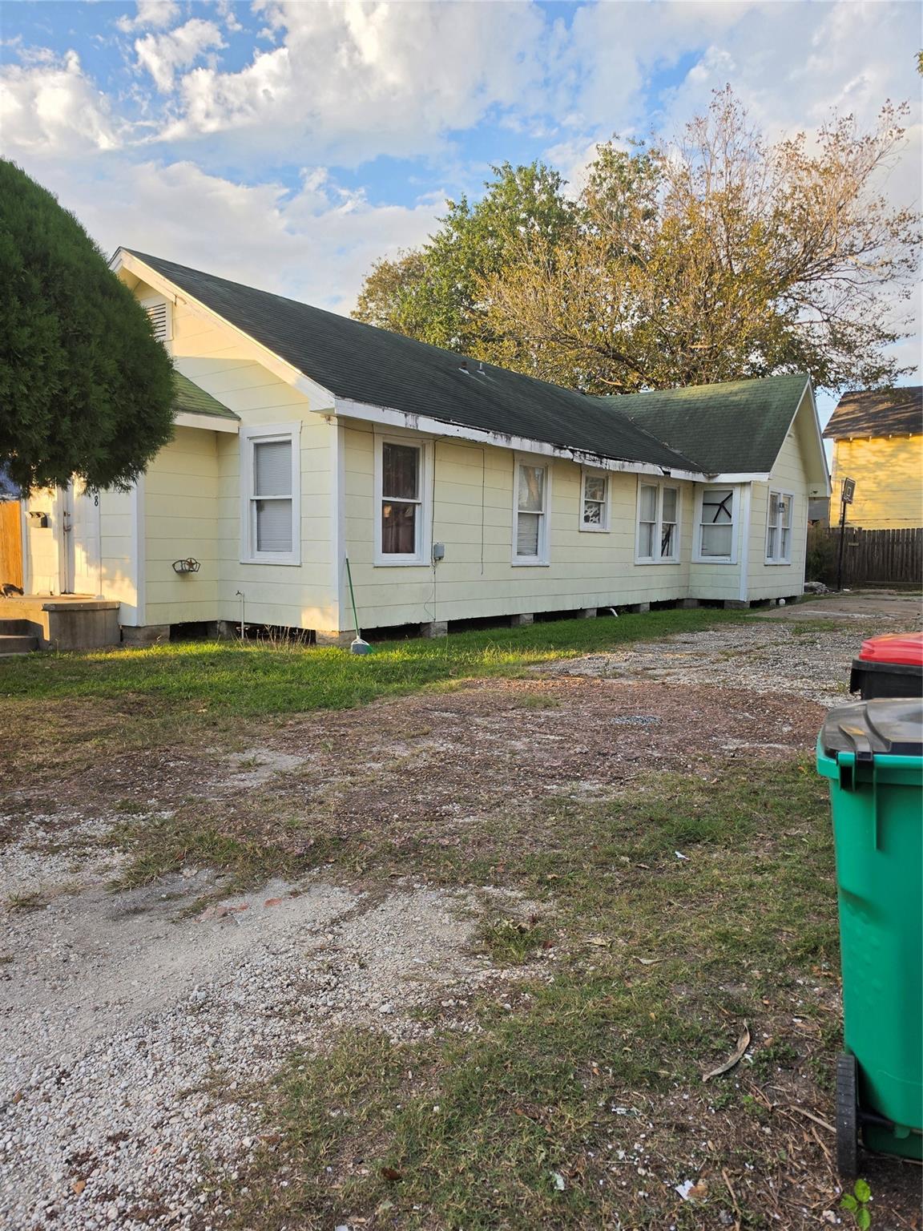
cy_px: 616
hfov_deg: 58.9
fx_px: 818
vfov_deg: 73.9
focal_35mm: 23
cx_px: 462
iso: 64
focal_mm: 6.5
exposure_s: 1/1869
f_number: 1.4
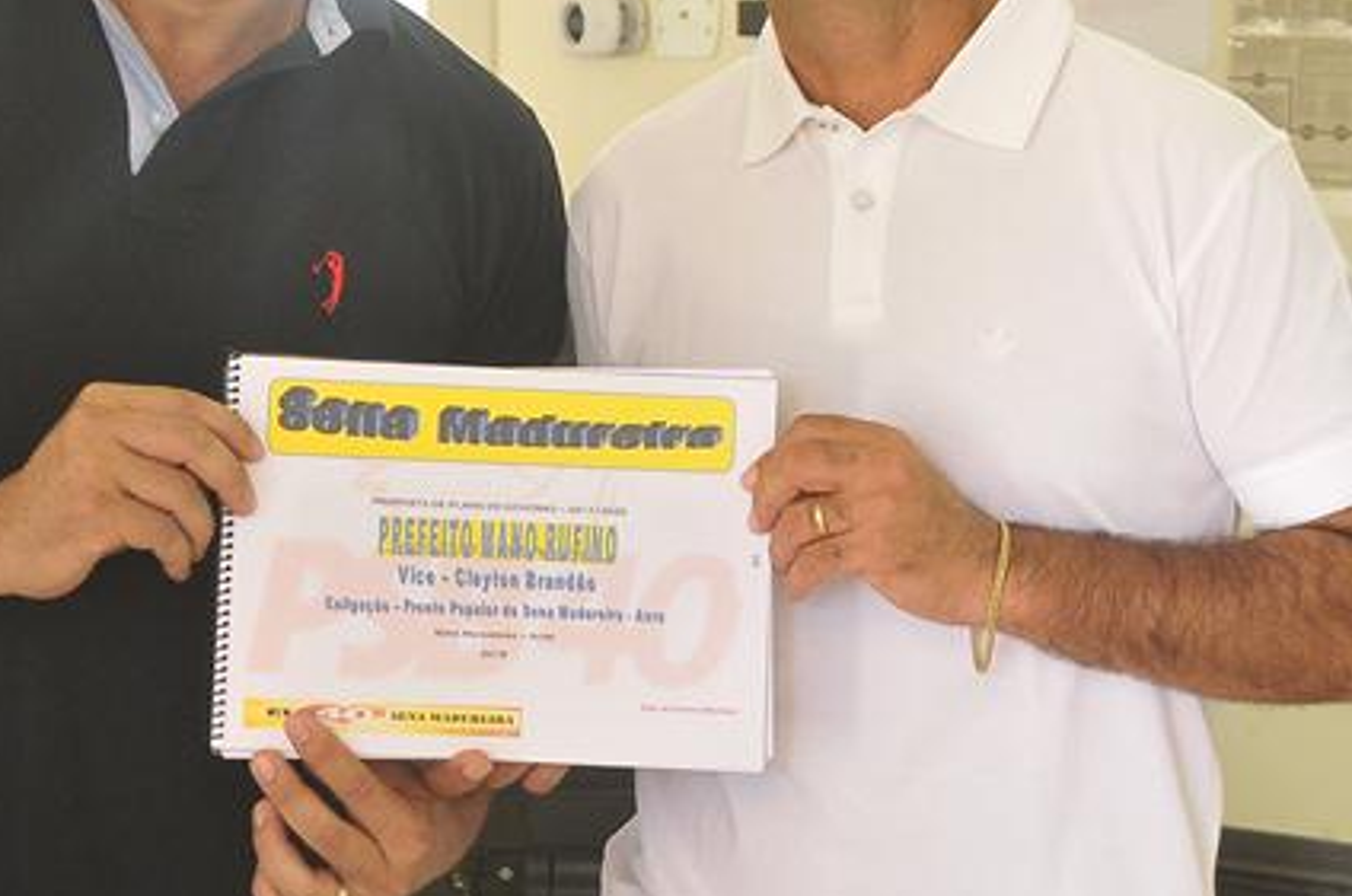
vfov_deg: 15.6
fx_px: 3261
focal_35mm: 87
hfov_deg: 23.3
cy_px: 418
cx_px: 488
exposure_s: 1/45
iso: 640
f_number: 4
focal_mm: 24
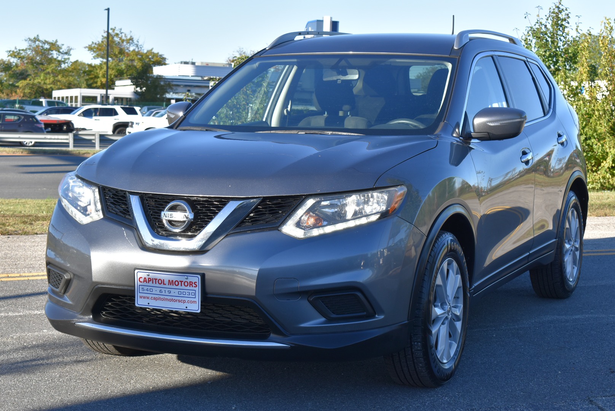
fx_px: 1231
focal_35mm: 72
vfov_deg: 19.0
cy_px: 206
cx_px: 308
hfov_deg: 28.1
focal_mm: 48
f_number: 8
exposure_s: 1/250
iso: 220
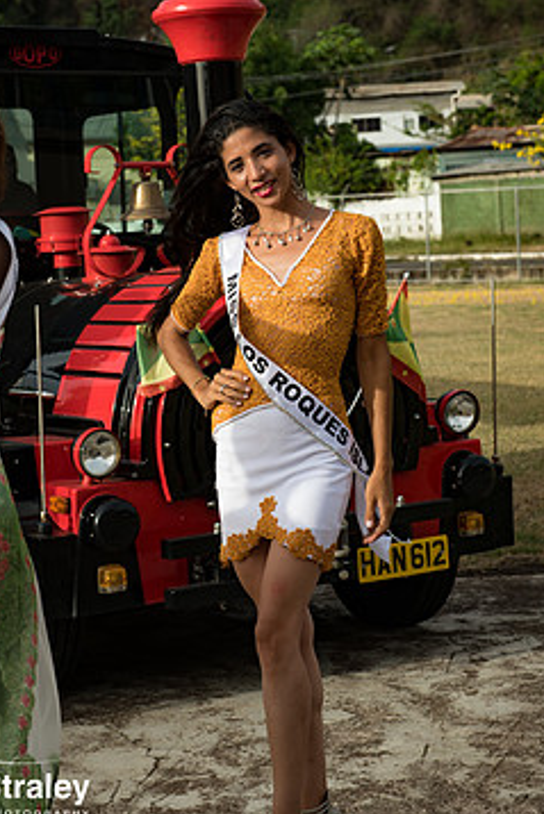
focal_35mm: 88
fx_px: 1993
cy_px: 327
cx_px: 273
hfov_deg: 15.5
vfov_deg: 23.1
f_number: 6.3
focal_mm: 70
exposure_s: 1/250
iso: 80
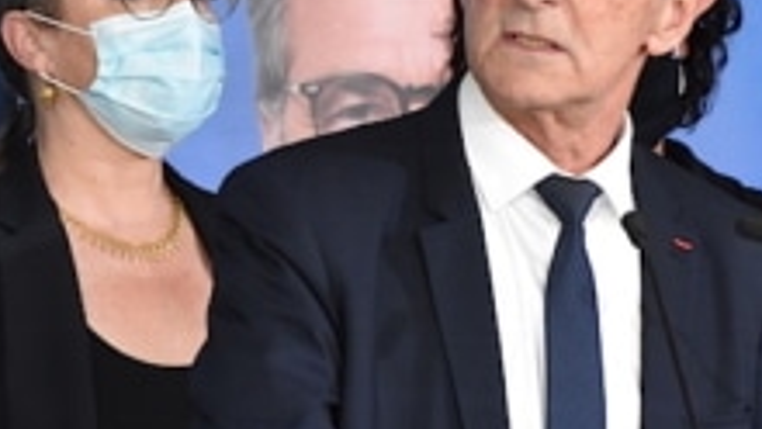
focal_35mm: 449
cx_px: 582
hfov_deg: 4.8
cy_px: 83
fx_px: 9085
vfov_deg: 2.7
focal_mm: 105
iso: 2200
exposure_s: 1/160
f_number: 5.6
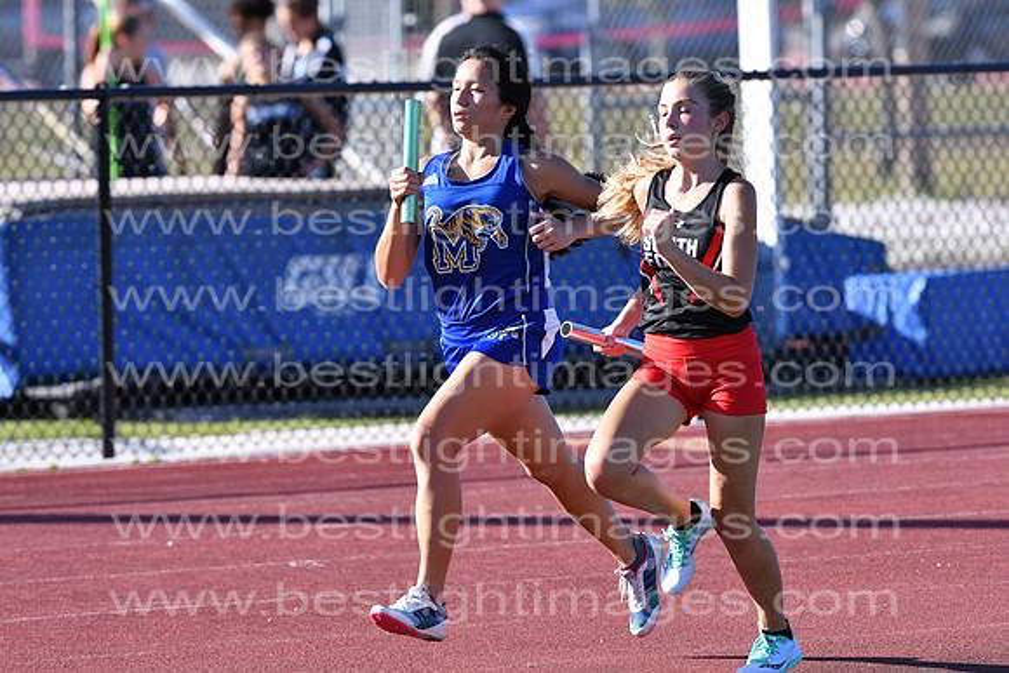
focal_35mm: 450
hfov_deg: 4.6
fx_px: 12615
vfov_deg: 3.1
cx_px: 504
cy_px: 336
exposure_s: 1/1250
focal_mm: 300
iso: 400
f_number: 5.6
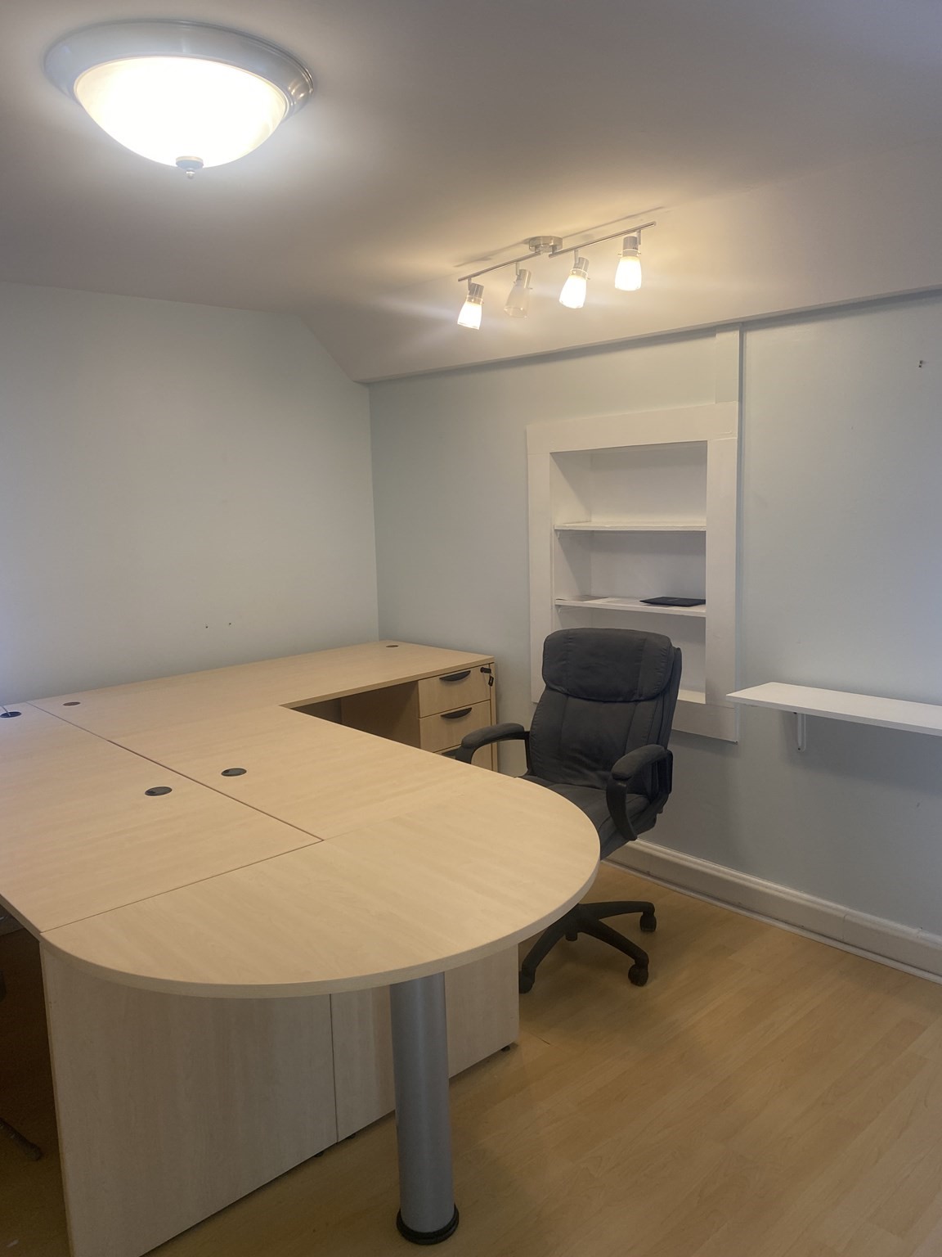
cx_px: 471
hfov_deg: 53.1
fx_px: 943
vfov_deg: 67.3
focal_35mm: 26
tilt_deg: -8.4
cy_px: 628
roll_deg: +1.3
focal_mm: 4.25
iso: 64
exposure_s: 1/60
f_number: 1.8
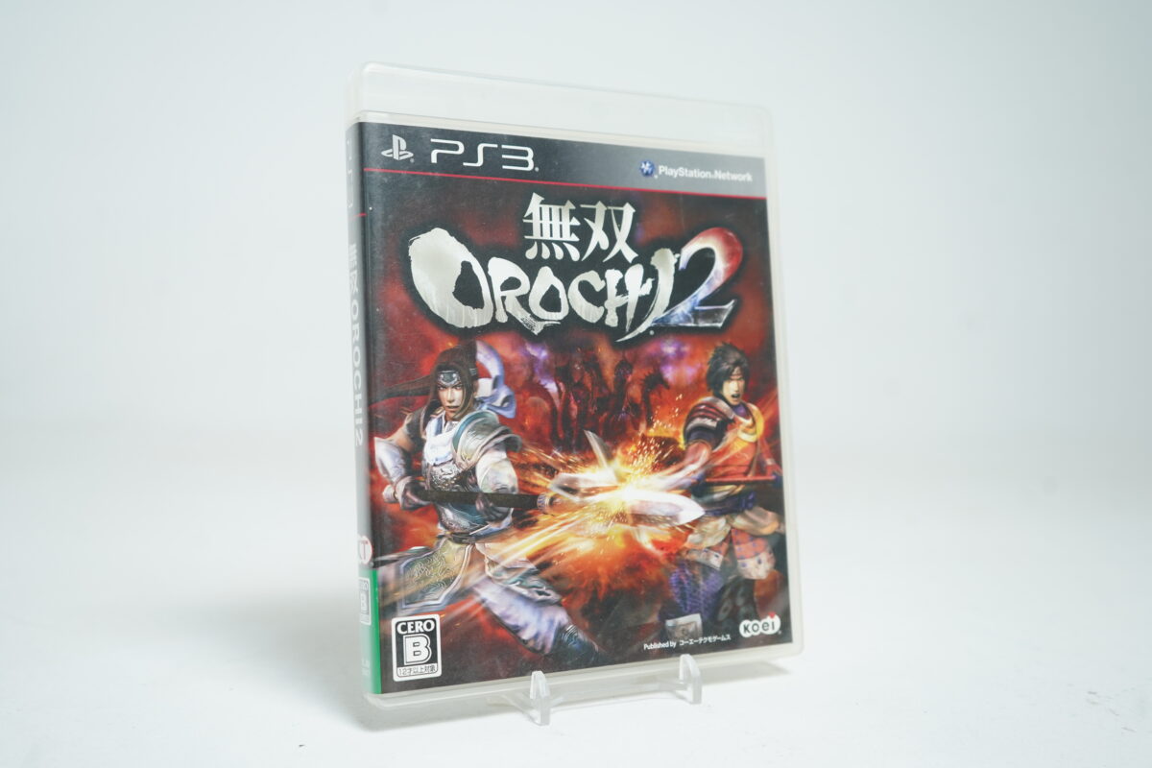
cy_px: 384
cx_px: 576
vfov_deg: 36.9
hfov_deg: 53.1
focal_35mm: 36
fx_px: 1152
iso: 800
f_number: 5
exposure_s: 1/40
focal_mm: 36
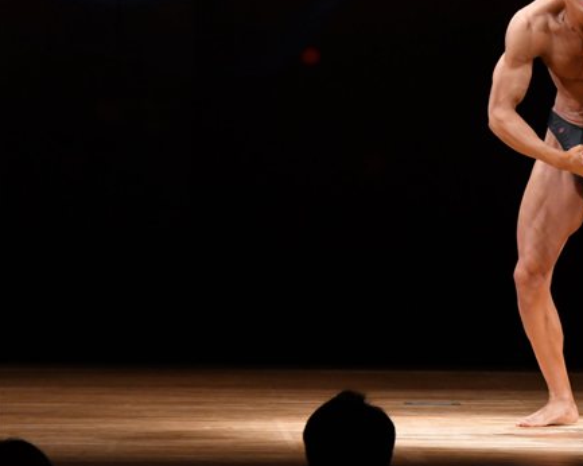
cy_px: 166
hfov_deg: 4.8
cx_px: 519
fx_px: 6950
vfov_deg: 3.8
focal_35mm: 403
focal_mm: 160
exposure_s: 1/400
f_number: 5.6
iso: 3200
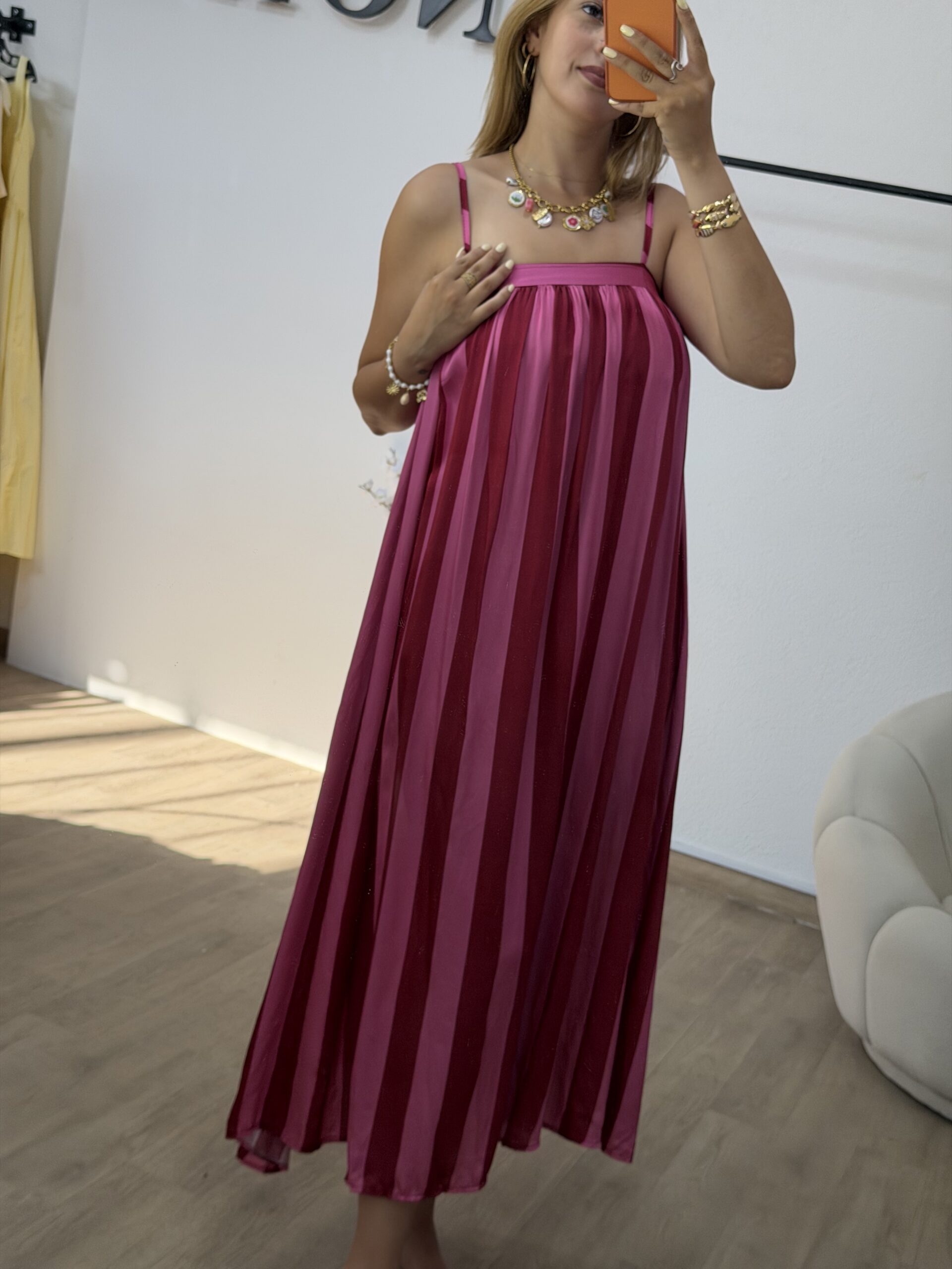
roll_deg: -12.3
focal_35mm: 48
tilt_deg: -31.0
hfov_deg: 30.3
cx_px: 476
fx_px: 1760
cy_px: 634
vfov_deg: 39.7
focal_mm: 6.76
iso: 50
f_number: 1.78
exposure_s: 1/172
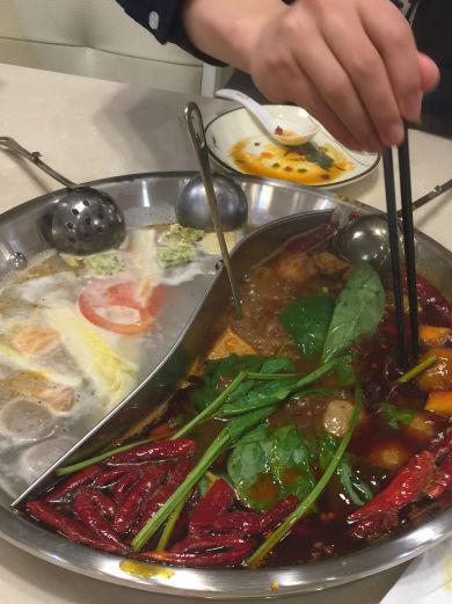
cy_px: 398
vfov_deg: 47.2
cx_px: 221
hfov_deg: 36.8
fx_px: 680
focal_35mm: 39
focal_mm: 4.15
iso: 40
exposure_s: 1/17
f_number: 2.2
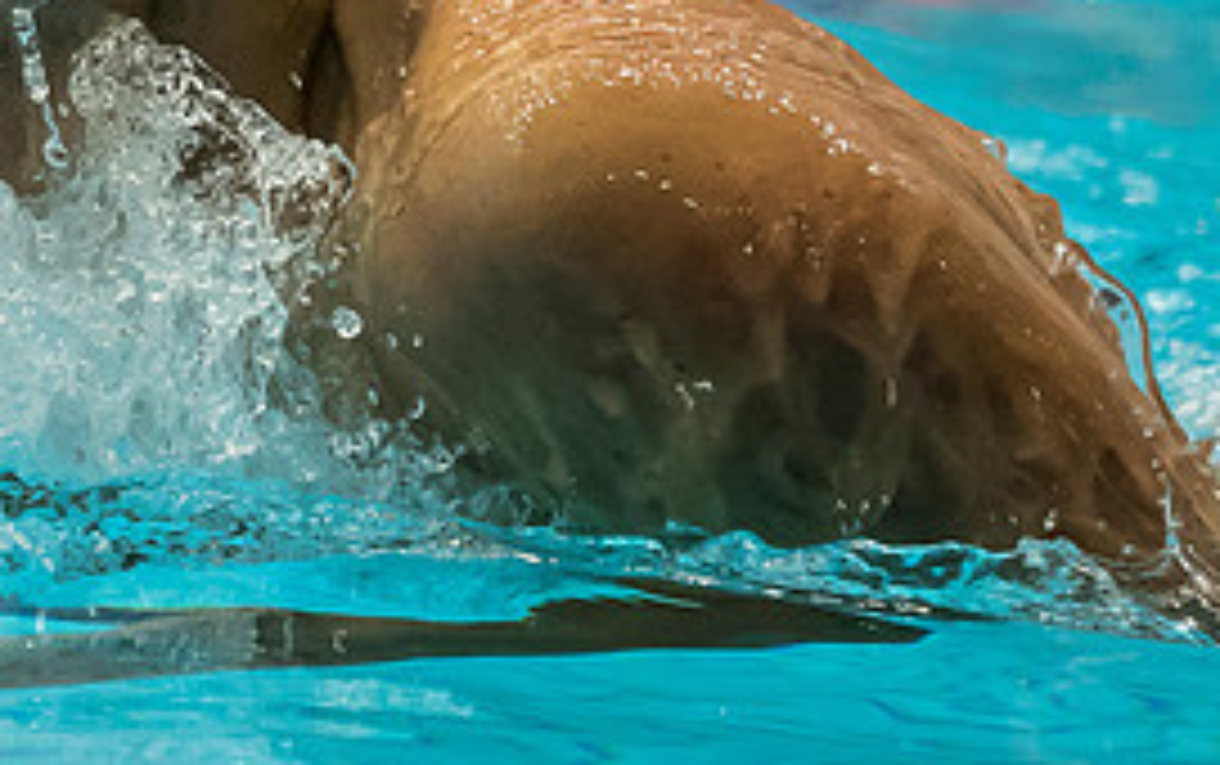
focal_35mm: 1030
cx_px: 195
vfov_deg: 1.3
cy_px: -11
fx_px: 34282
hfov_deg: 2.0
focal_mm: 150
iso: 2500
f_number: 2.8
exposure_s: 1/1000
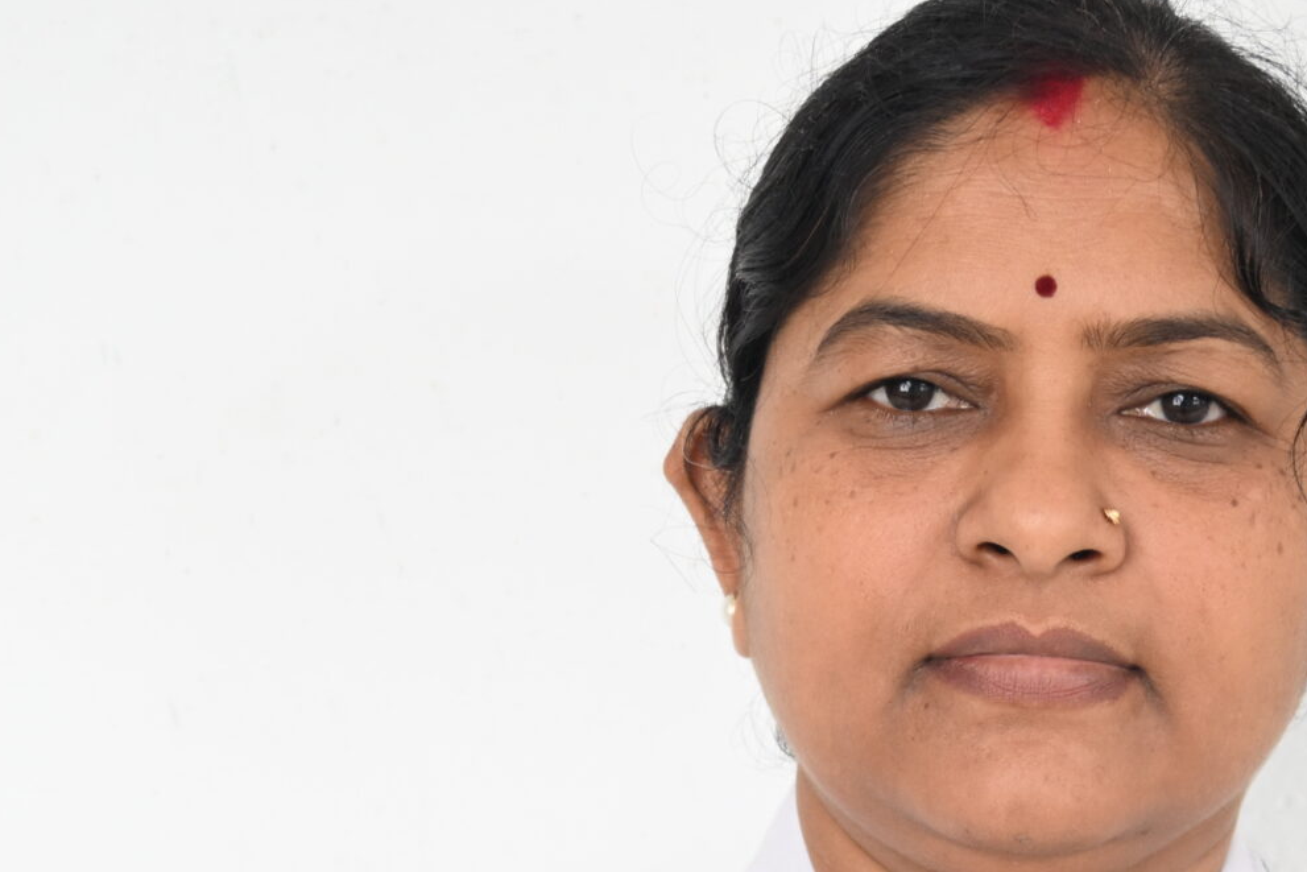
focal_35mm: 93
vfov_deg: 14.3
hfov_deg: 21.7
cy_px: 1016
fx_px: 3377
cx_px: 956
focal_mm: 24
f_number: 3.8
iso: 450
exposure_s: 1/60
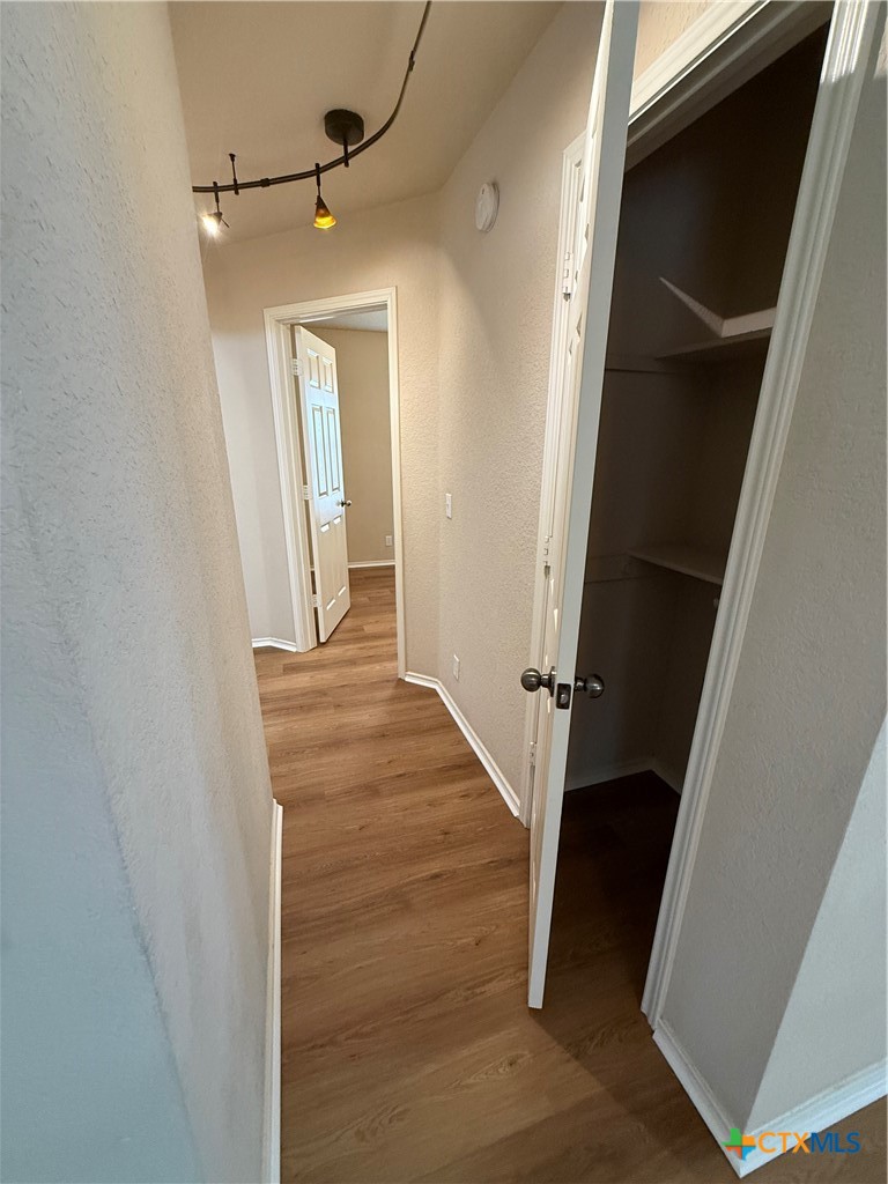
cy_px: 592
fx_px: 479
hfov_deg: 85.7
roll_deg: -0.6
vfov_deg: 102.1
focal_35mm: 14
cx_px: 444
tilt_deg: -17.4
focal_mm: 2.22
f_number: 2.2
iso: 320
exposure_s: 1/60
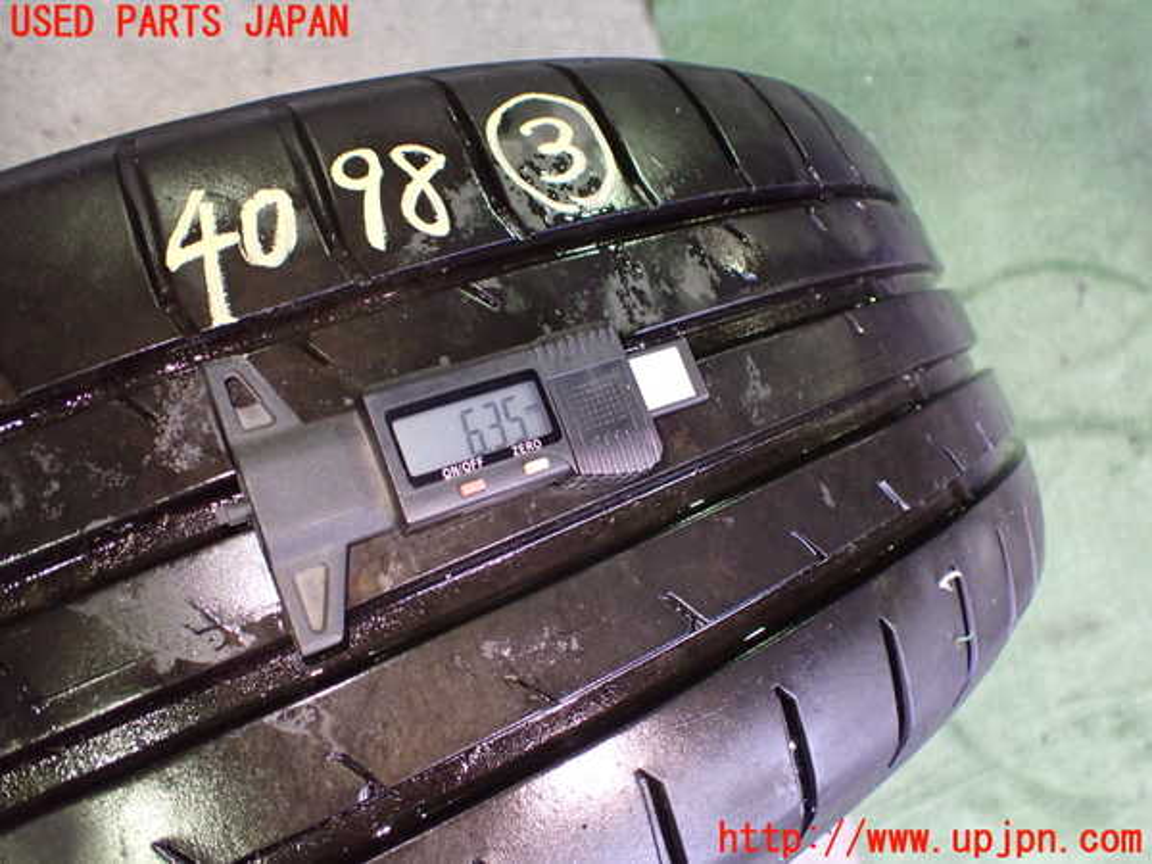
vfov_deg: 46.8
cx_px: 576
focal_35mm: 30
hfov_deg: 60.0
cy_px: 432
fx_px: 998
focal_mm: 5.4
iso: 800
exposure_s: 1/40
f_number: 2.3
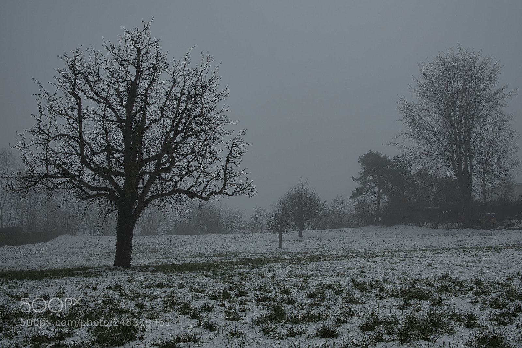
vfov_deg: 37.9
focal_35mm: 35
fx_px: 508
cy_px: 174
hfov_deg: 54.4
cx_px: 261
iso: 200
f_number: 13
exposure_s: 1/250
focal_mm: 23
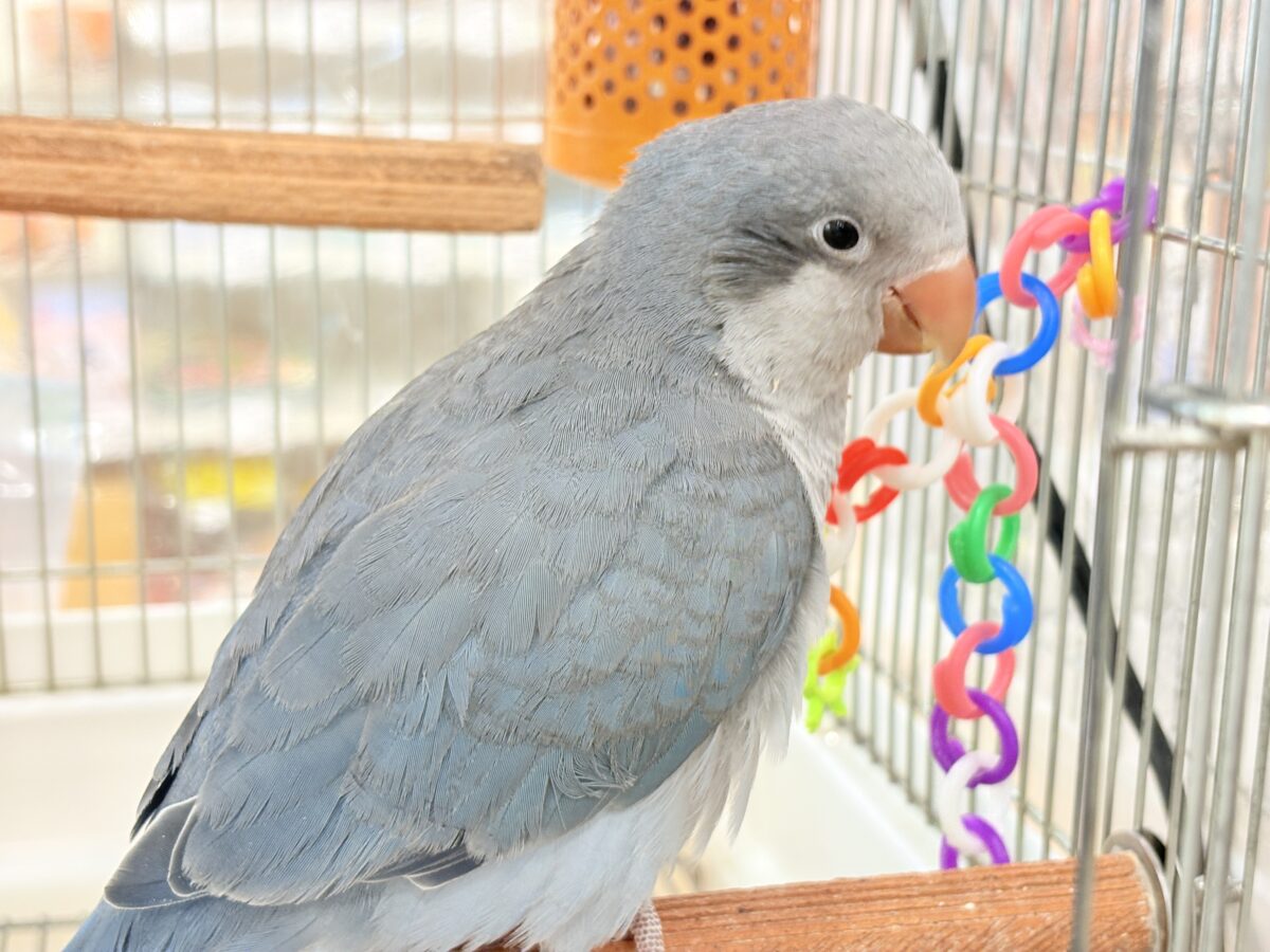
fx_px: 1908
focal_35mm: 52
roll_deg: +0.0
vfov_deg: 28.0
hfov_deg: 36.8
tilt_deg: -13.3
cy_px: 476
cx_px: 635
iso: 125
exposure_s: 1/33
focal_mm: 5.96
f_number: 1.6
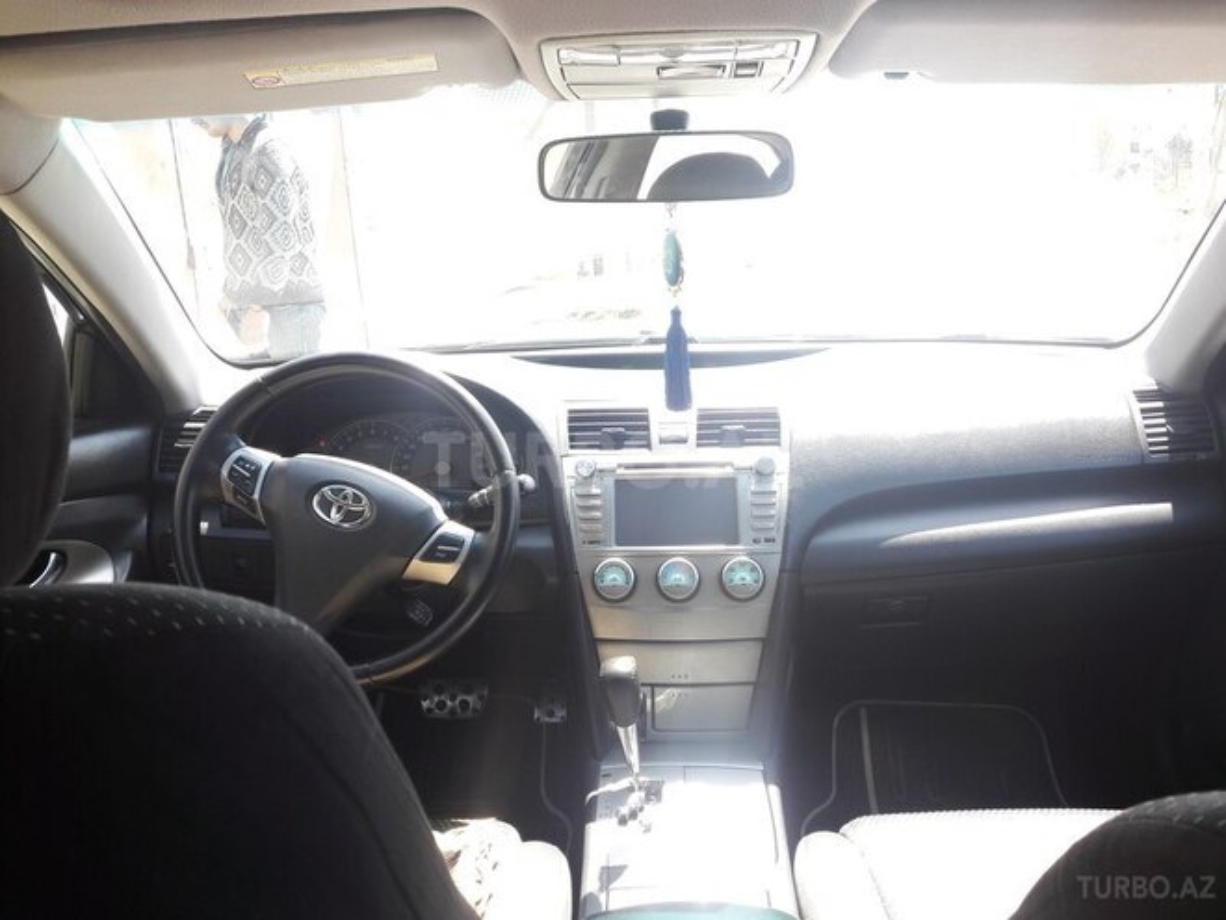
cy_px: 460
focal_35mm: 28
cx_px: 613
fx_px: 992
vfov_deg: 49.7
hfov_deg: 63.4
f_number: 1.9
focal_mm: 3.7
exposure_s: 1/100
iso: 50
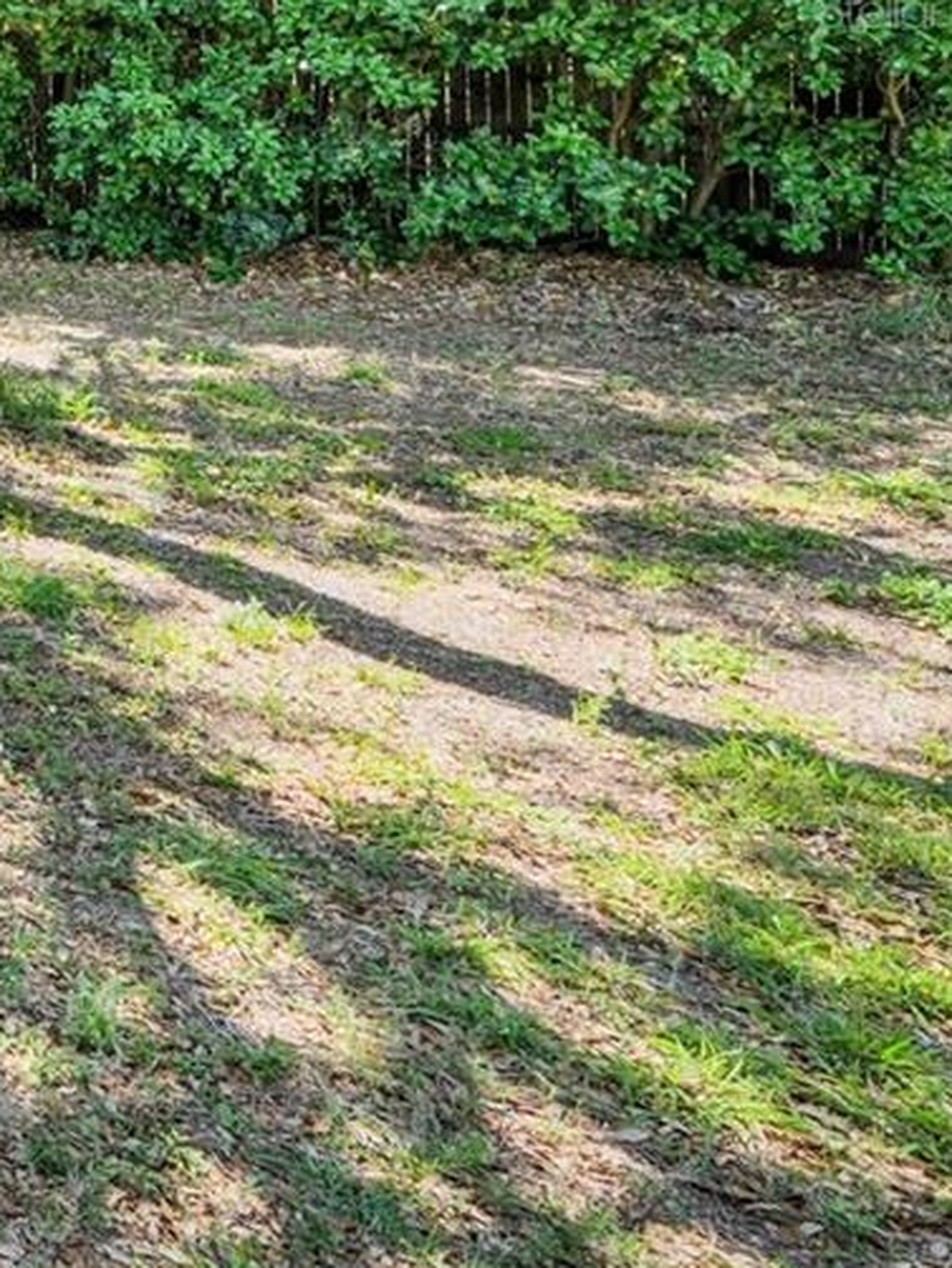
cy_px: 10
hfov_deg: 18.4
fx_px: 1851
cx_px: -977
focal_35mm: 51
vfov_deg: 34.5
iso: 250
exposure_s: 1/13
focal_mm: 16.5
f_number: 9
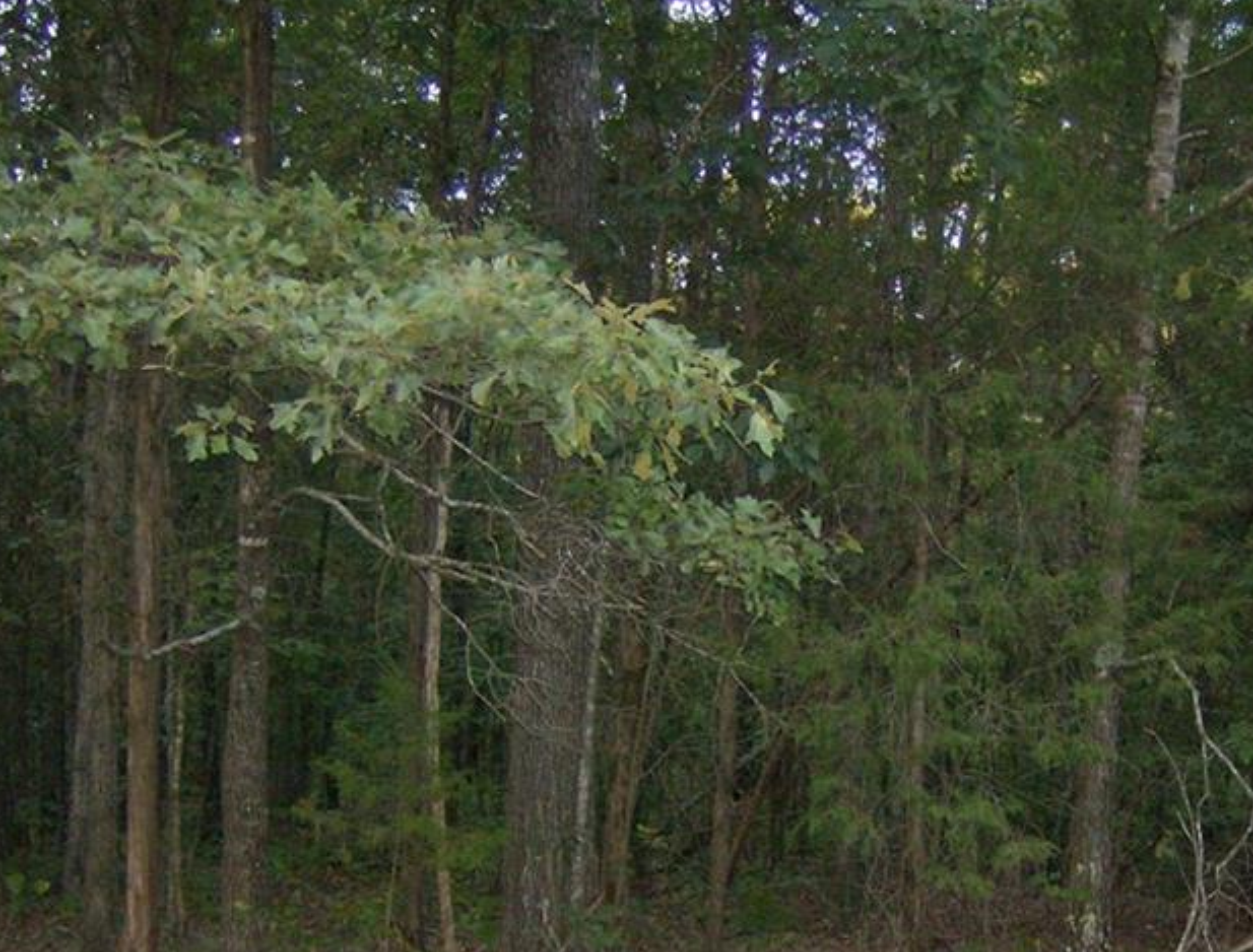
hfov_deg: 32.1
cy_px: 743
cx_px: 882
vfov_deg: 24.7
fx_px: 2146
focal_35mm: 59
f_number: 2.8
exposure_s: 1/60
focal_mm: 6
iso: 200
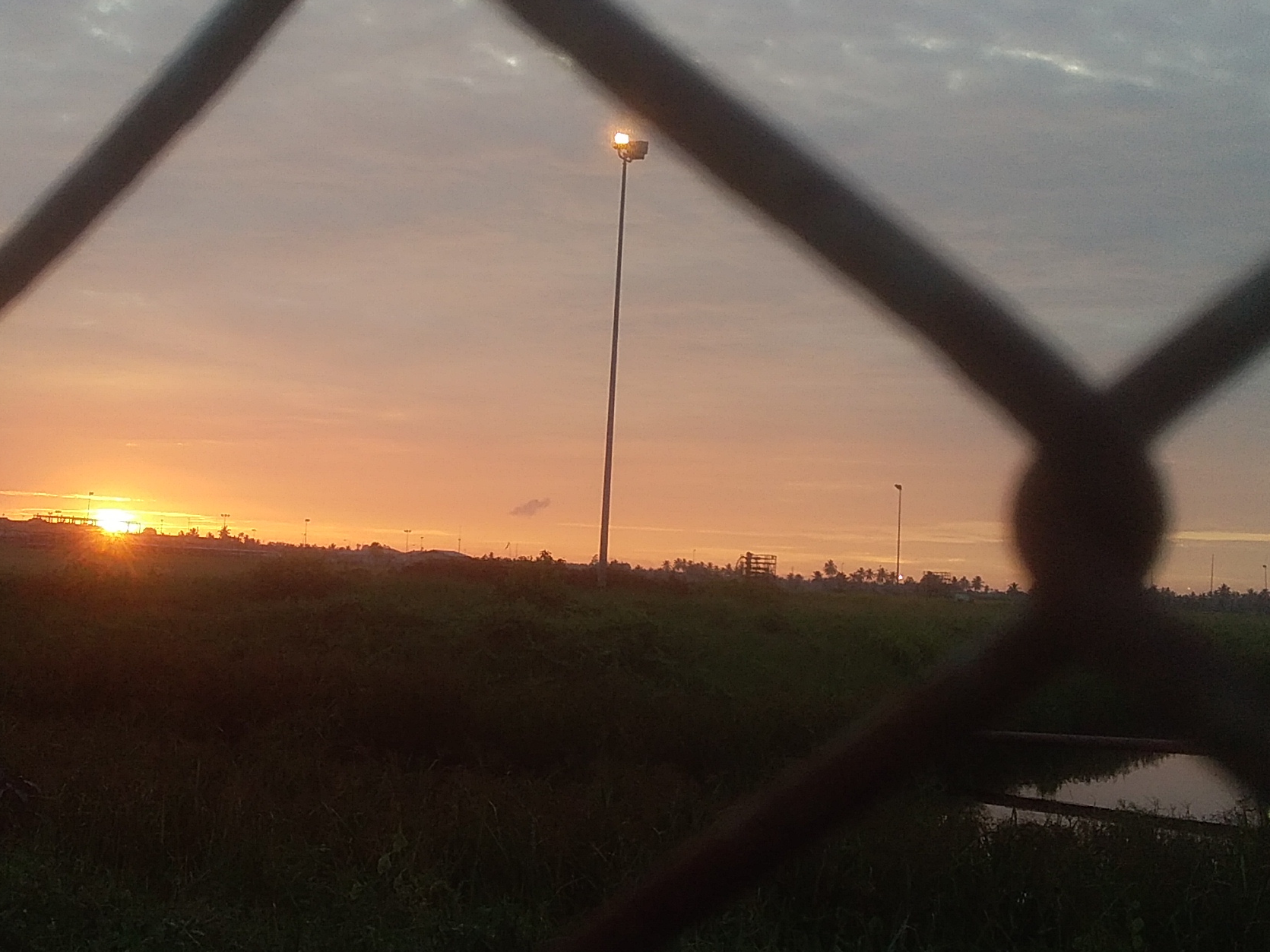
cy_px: 433
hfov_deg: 48.8
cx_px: 537
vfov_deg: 37.7
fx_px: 1394
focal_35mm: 38
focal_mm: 3.3
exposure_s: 1/117
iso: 40
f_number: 2.2
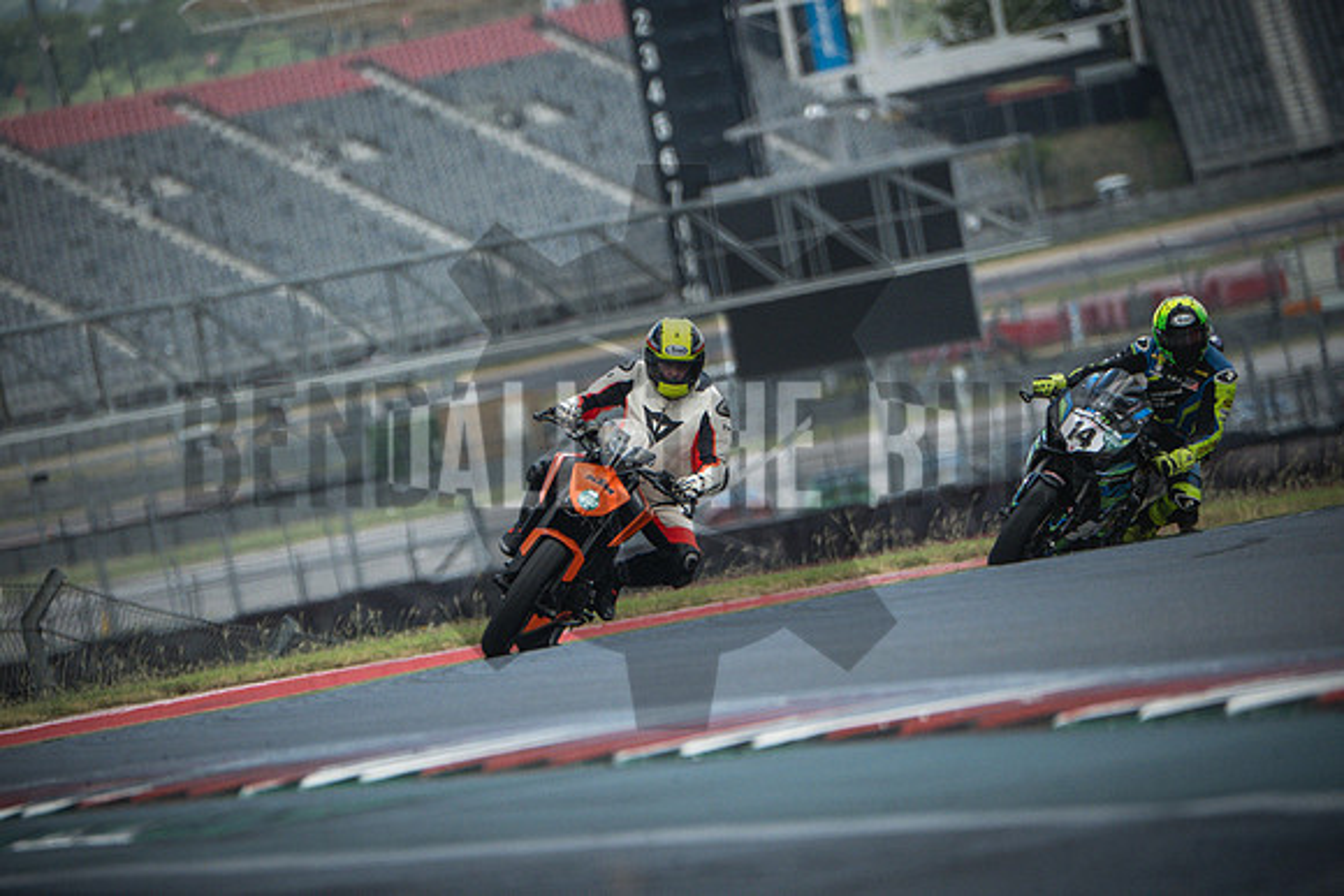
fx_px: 22404
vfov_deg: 2.3
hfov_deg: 3.4
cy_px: 448
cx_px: 672
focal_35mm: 600
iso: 2500
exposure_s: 1/2500
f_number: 5.6
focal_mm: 400
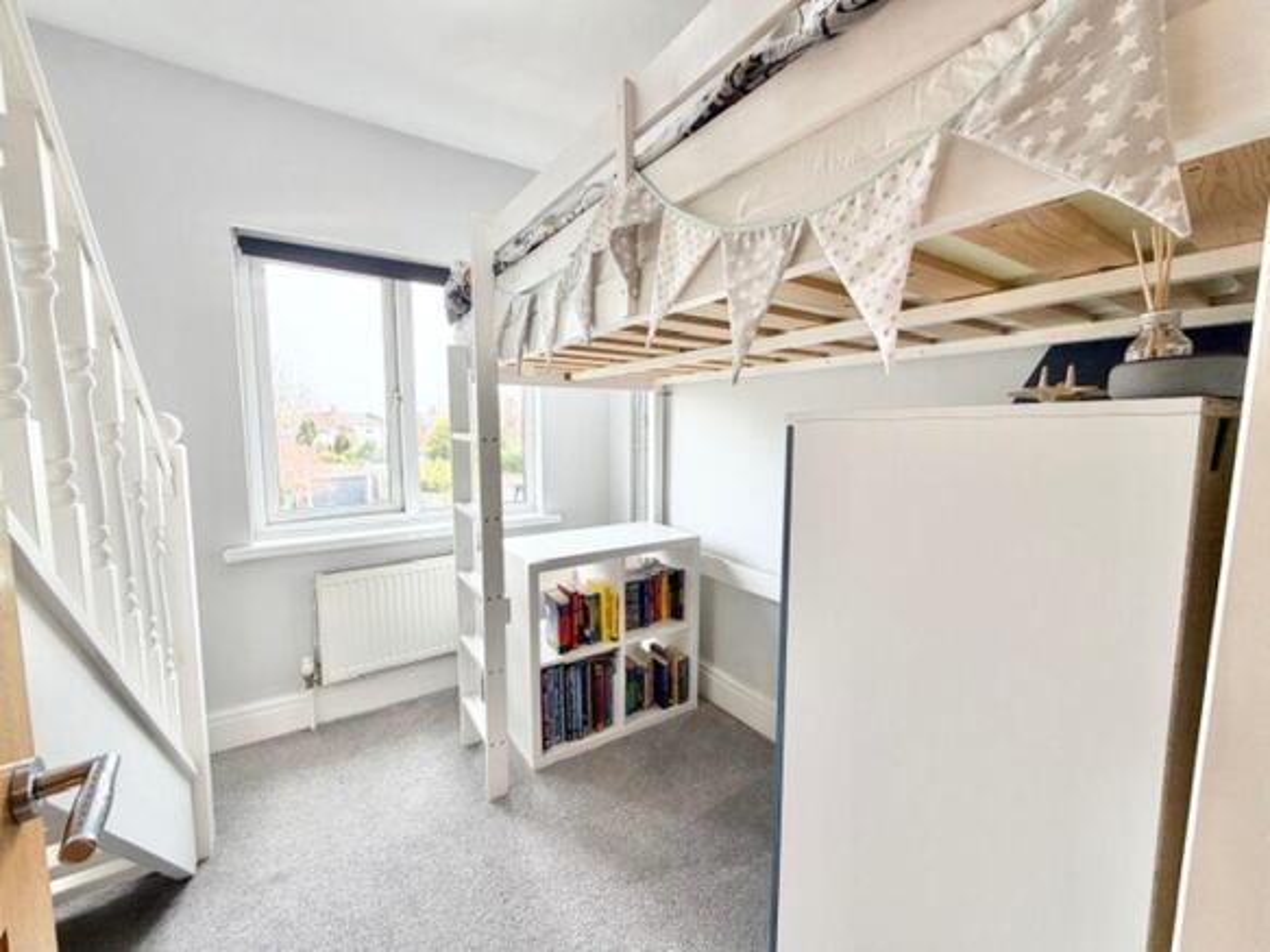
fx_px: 514
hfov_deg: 102.1
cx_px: 635
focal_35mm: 14
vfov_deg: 85.7
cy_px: 476
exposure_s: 1/121
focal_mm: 2.22
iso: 80
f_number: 2.2
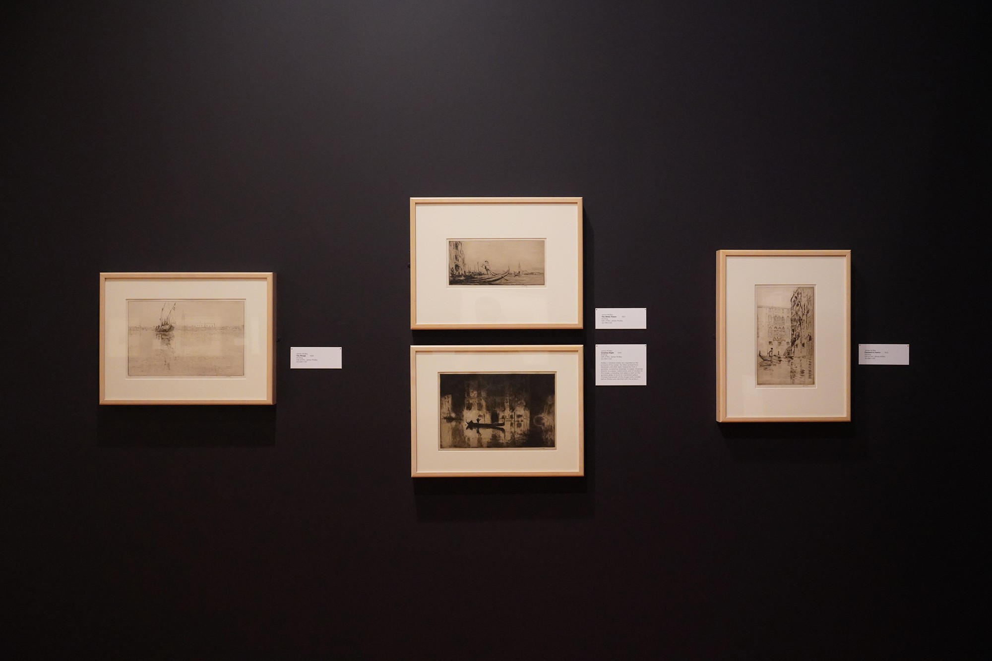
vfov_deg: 45.0
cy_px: 330
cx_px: 496
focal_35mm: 29
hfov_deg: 63.7
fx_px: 799
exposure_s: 1/80
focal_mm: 29
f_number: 5.6
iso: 8000
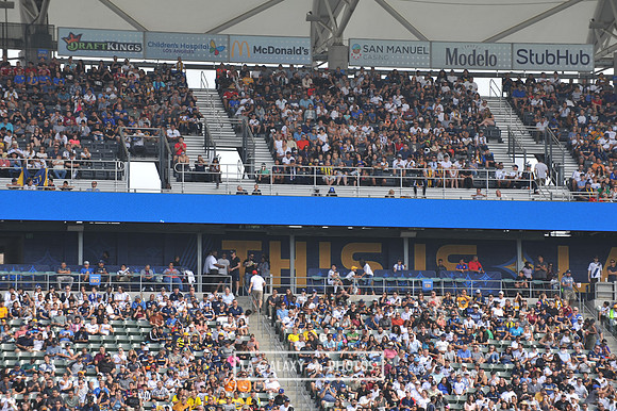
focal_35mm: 170
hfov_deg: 12.1
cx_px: 308
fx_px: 2912
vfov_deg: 8.1
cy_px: 206
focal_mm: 170
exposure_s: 1/250
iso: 200
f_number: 8
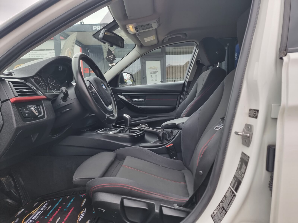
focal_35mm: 24
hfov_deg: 71.6
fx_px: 207
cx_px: 149
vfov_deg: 56.8
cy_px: 112
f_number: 1.8
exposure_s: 1/100
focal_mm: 6.7
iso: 80
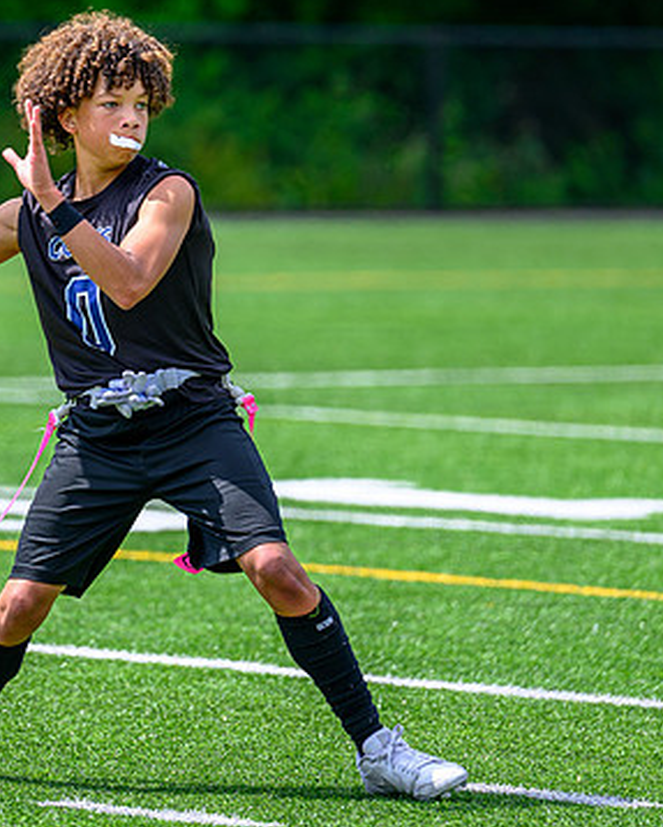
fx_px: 10607
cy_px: 268
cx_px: 49
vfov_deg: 4.5
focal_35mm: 433
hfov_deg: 3.6
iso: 100
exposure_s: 1/800
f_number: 3.2
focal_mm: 200
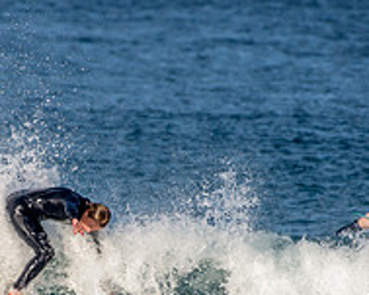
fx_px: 19276
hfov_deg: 1.1
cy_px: 286
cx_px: 8
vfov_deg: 0.9
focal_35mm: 1766
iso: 140
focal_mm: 500
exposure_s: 1/2000
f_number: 5.6
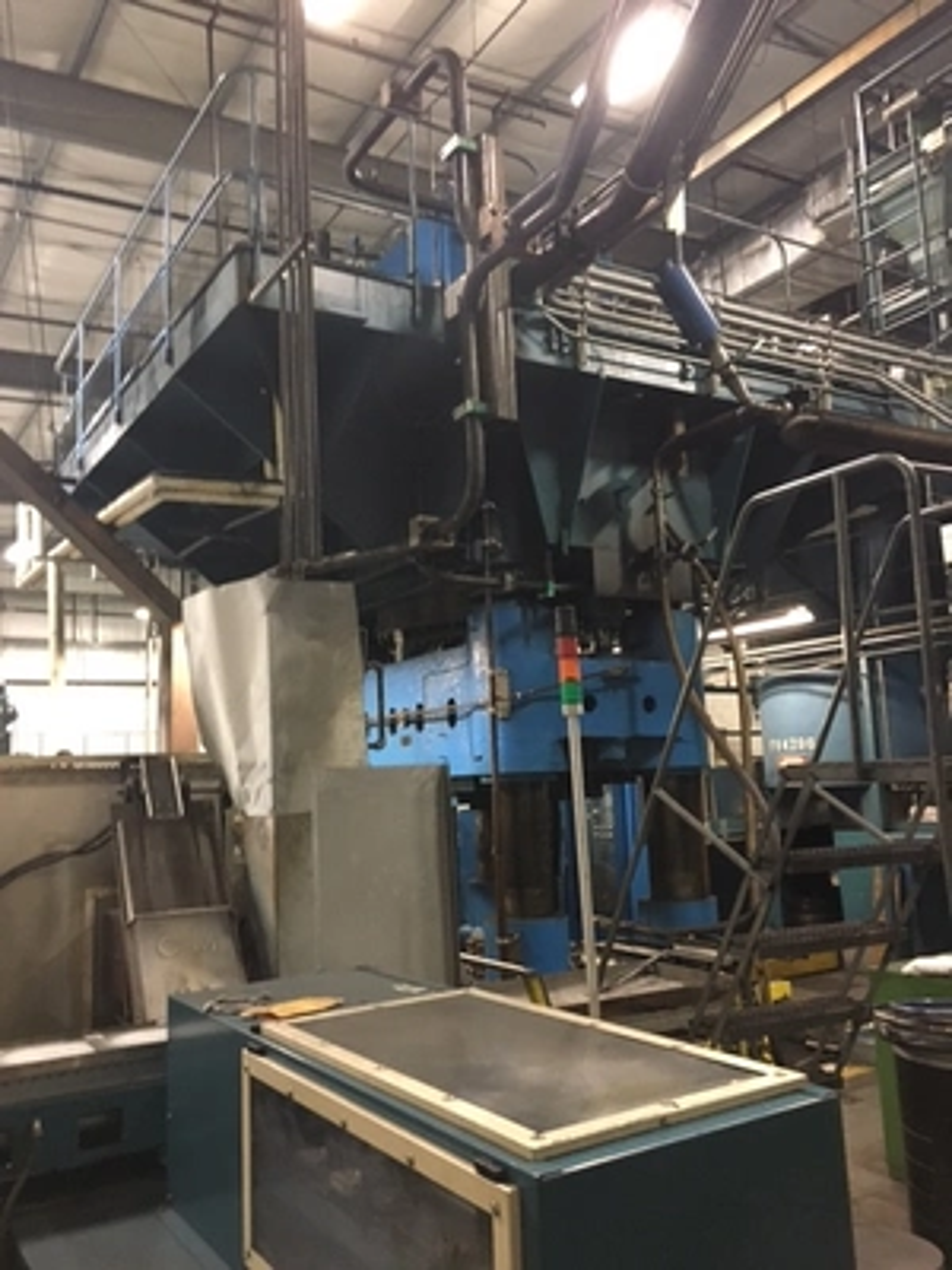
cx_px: 476
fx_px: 1063
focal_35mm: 29
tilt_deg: +6.4
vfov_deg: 61.7
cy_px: 635
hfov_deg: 48.2
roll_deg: +1.4
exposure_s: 1/15
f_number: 2.2
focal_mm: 4.15
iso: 200
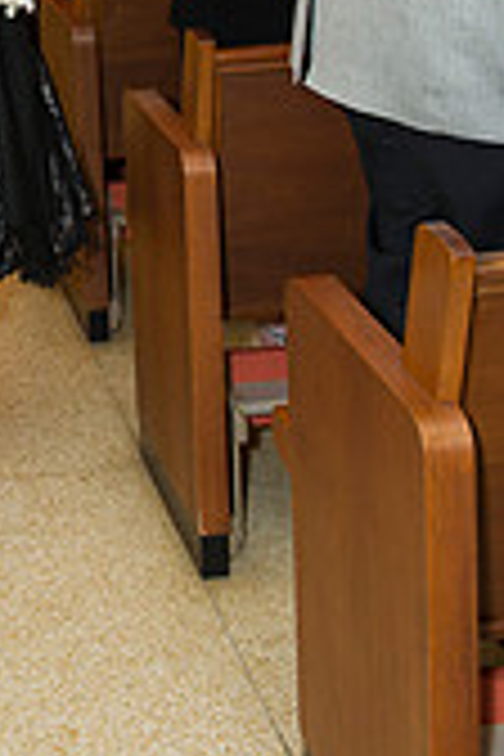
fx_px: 1743
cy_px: -99
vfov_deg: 22.9
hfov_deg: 15.7
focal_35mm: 83
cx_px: -137
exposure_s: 1/125
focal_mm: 31
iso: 1600
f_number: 5.6
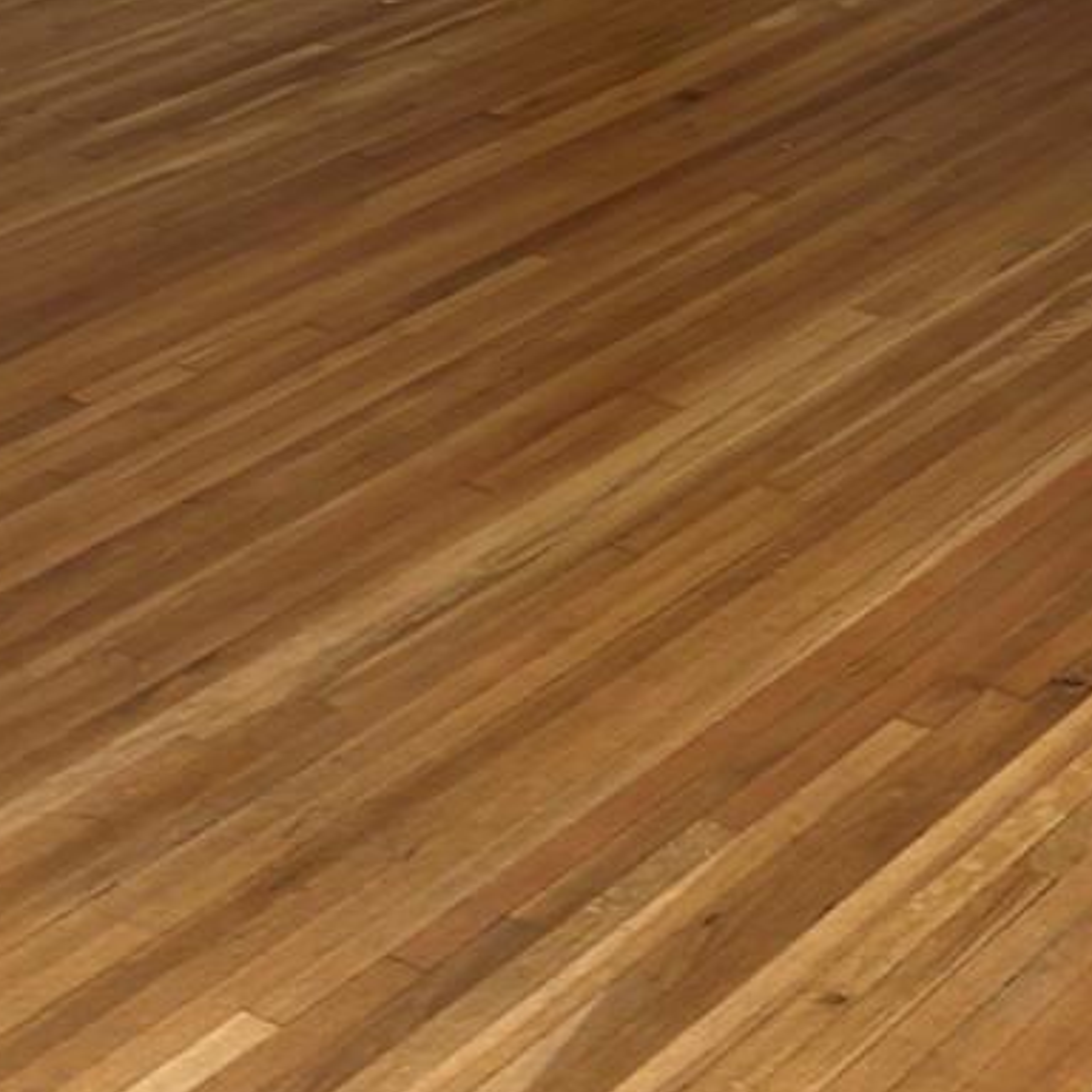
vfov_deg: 18.4
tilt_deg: -14.7
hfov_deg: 18.6
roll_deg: +3.2
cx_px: 956
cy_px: -23
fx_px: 3284
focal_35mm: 92
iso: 125
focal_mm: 5.96
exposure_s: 1/60
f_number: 1.6
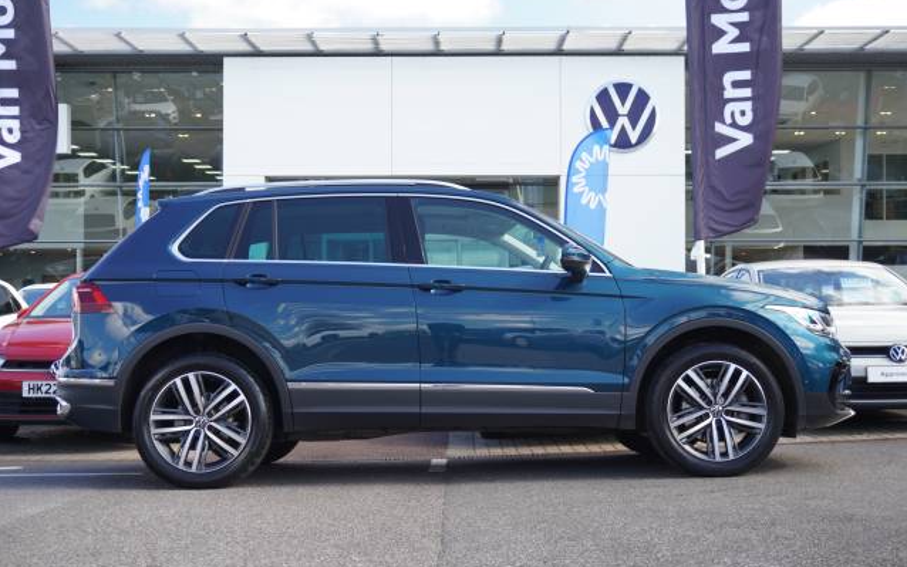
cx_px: 454
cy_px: 286
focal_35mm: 46
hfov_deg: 43.5
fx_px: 1137
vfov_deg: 28.0
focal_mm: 30
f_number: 5
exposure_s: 1/60
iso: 100
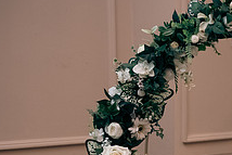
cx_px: 285
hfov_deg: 18.7
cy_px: 189
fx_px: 664
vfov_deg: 13.0
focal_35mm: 103
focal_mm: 38
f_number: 3.5
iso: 1000
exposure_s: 1/160
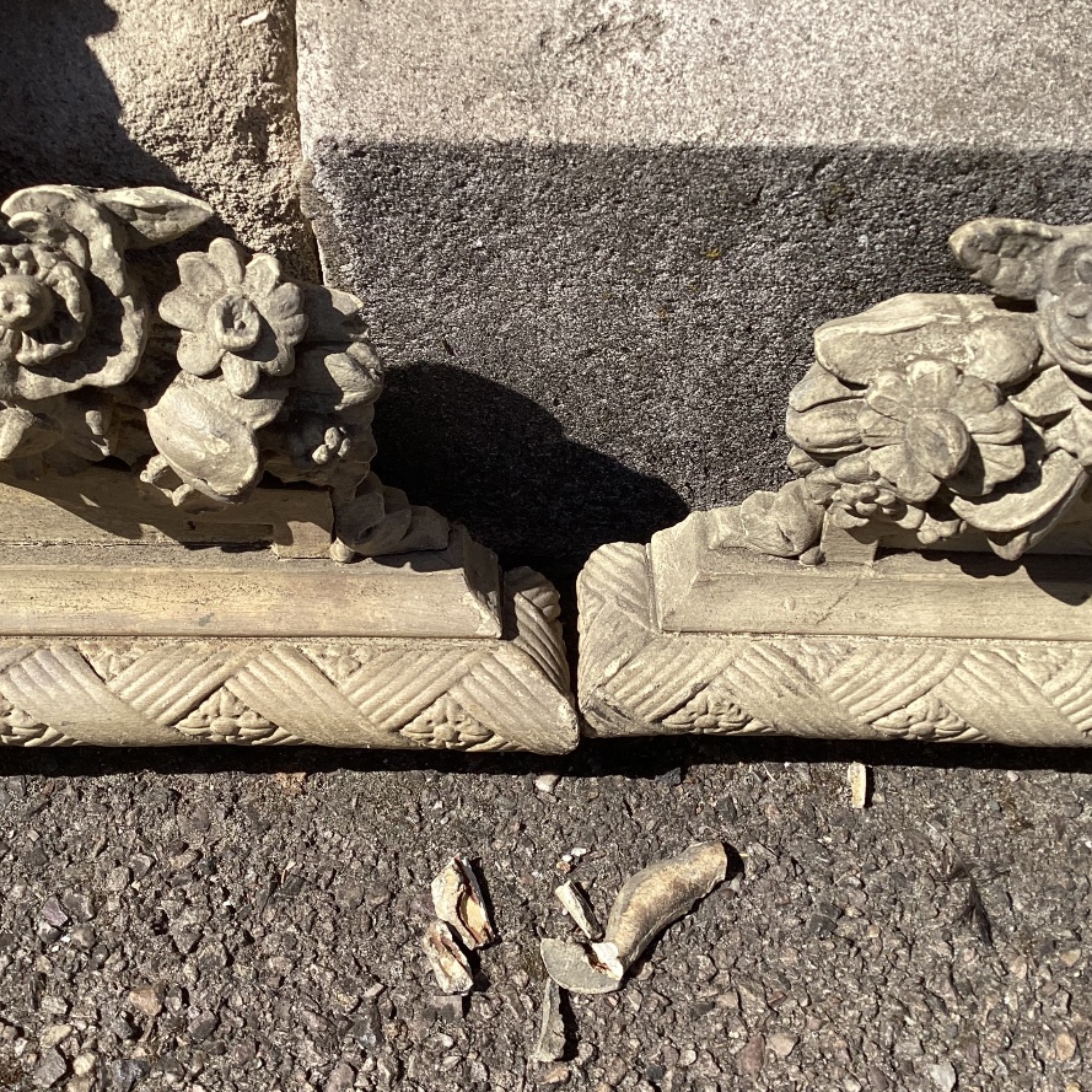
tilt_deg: -54.1
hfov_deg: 44.9
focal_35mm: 37
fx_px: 1321
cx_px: 527
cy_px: 542
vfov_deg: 44.9
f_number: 2.4
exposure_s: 1/1181
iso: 25
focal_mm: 3.3
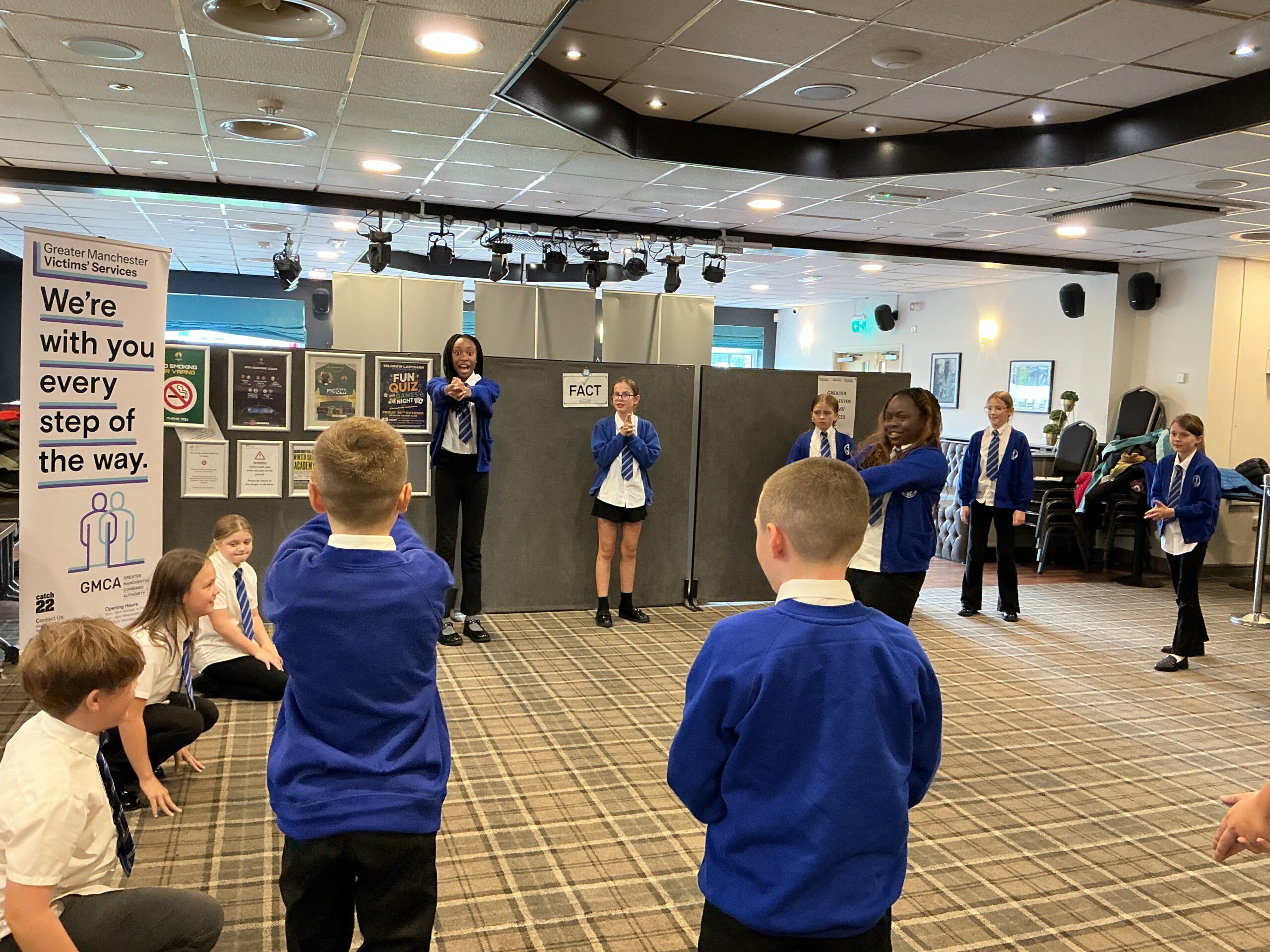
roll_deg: -1.9
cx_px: 635
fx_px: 1064
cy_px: 476
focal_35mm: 29
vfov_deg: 48.2
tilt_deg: -6.1
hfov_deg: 61.7
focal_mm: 3
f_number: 1.8
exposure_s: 1/50
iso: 200
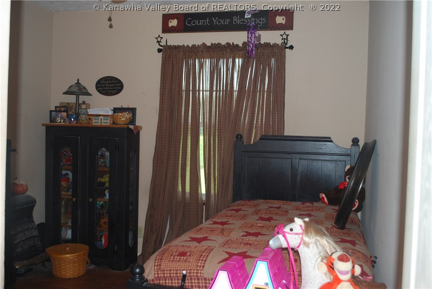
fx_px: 432
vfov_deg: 36.9
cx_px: 216
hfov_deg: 53.1
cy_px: 144
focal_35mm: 36
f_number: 4.2
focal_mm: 24
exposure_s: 1/60
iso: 200
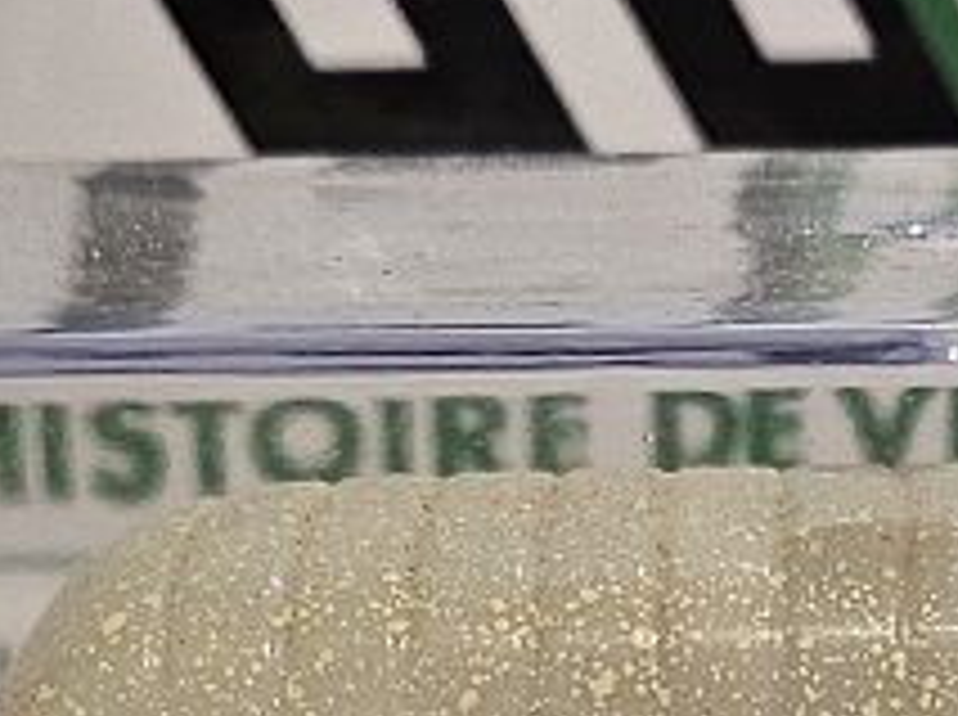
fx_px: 4117
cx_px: 720
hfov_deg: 13.2
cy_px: 1509
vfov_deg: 9.2
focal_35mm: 149
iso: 125
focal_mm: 5
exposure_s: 1/100
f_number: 1.8
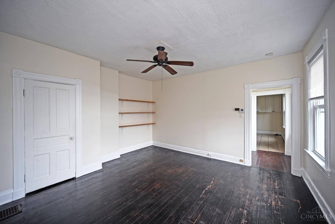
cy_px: 112
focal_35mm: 14
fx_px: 130
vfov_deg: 81.2
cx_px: 168
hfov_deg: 104.3
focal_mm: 14
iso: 320
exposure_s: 1/60
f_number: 4
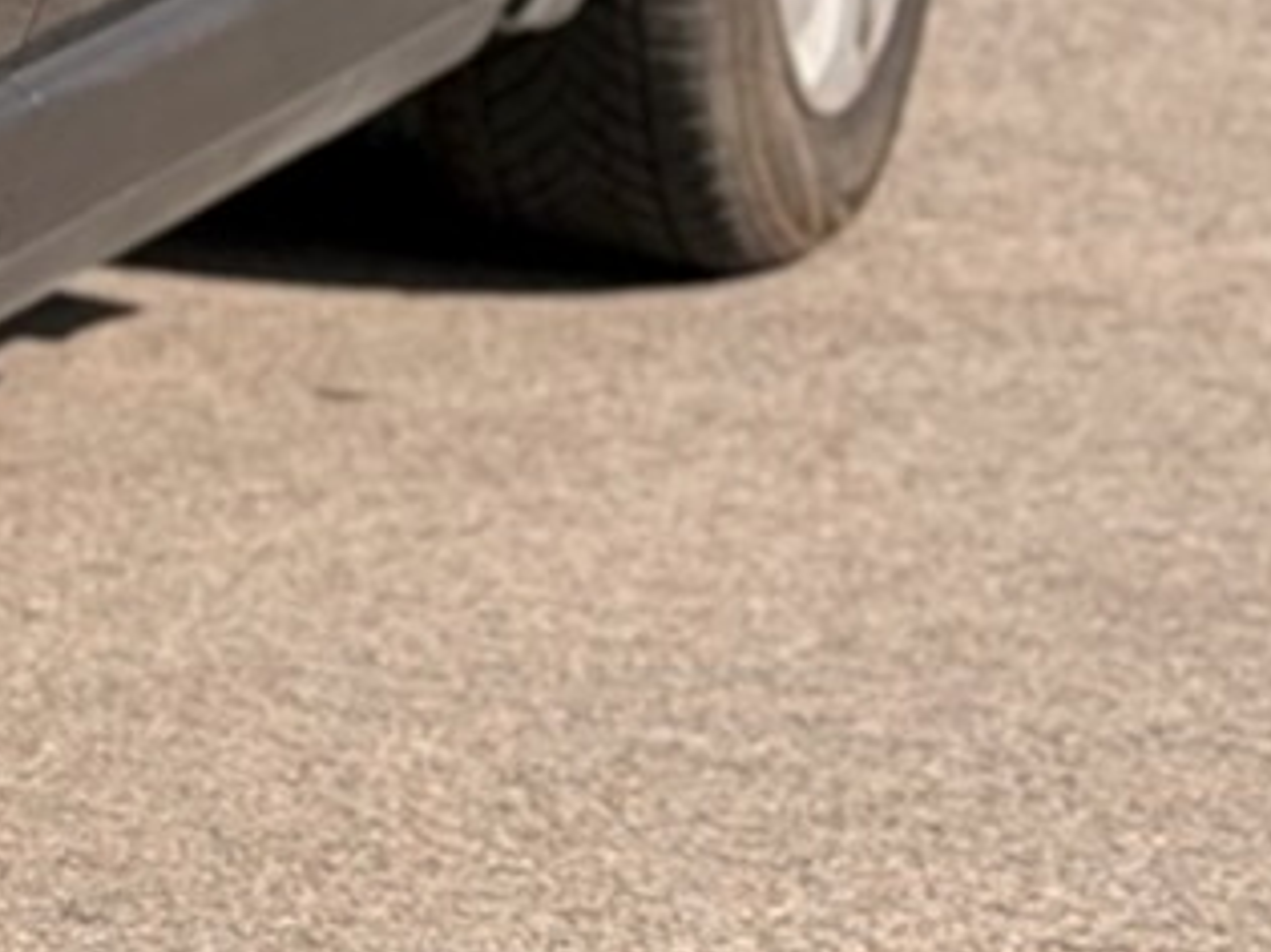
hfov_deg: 5.9
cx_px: -2486
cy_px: -432
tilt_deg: -8.7
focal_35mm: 312
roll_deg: -1.8
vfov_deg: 4.7
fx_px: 11451
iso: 80
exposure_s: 1/3534
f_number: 1.78
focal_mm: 6.76
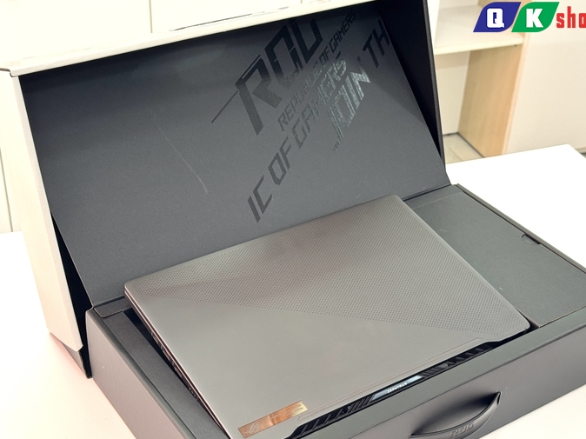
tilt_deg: -35.4
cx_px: 307
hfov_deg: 33.8
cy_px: 248
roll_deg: -2.2
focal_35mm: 57
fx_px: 965
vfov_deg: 25.6
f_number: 1.78
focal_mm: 6.76
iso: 100
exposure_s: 1/83
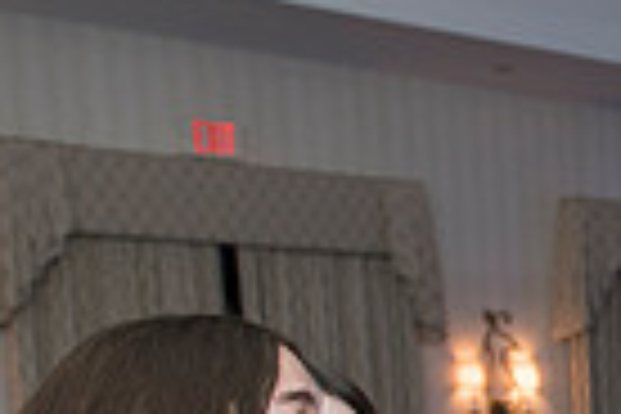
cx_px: 1071
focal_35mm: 101
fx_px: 1742
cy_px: 637
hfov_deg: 17.1
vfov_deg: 12.8
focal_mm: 24
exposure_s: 1/100
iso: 800
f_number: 4
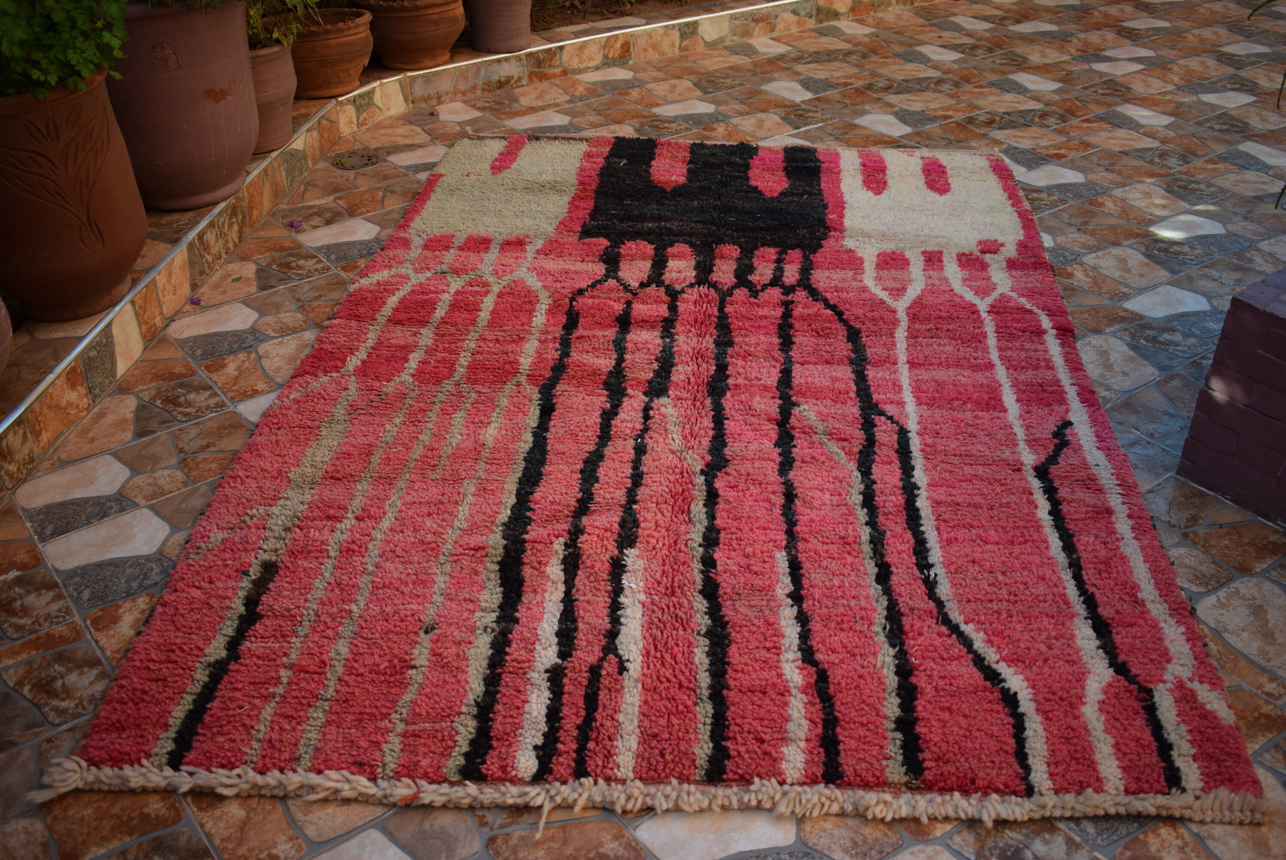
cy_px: 430
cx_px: 643
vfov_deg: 38.4
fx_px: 1233
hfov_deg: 55.1
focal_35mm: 34
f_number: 3.8
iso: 100
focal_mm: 23
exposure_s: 1/200
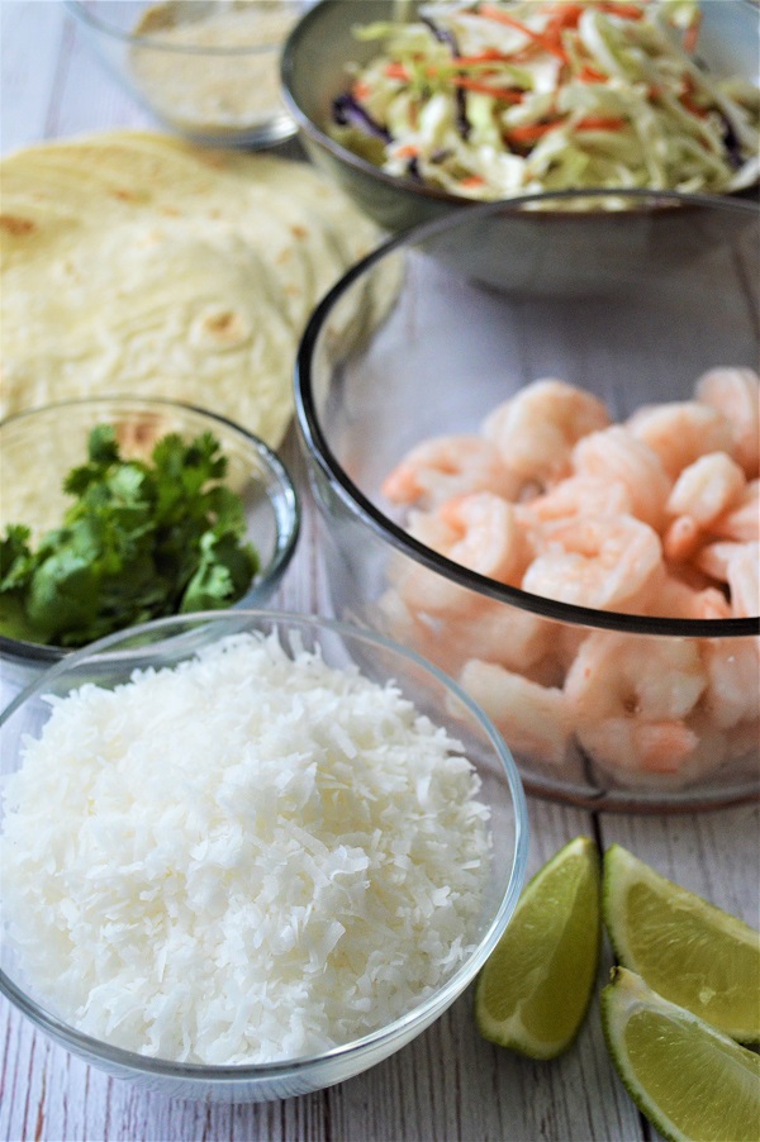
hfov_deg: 25.7
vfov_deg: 37.9
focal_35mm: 52
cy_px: 571
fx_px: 1665
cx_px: 380
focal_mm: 35
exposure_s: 1/500
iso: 1000
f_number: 5
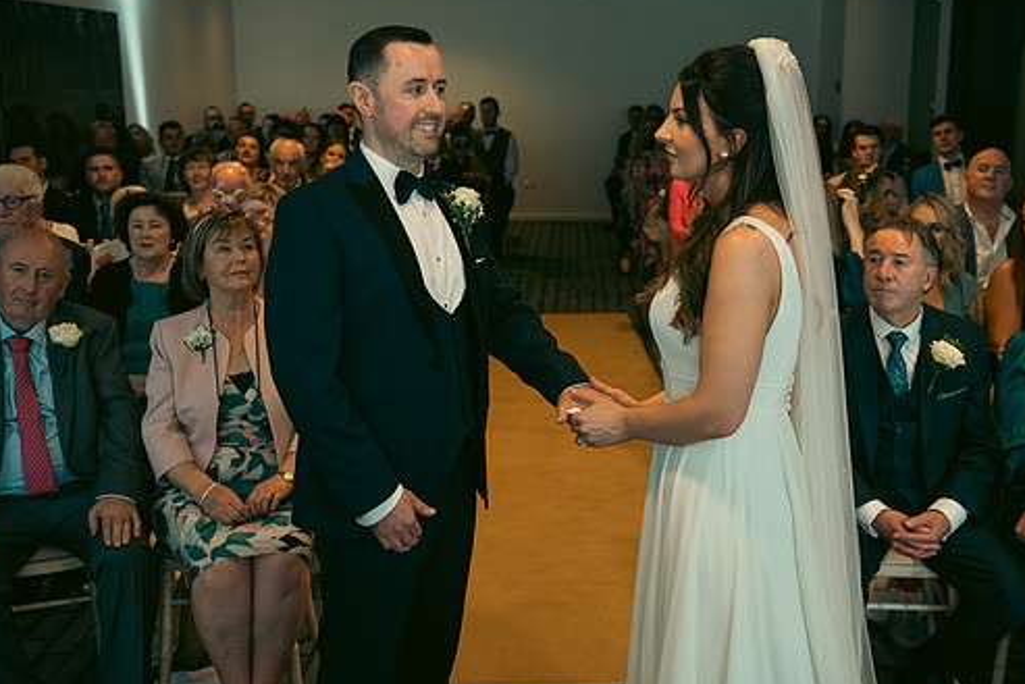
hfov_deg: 48.4
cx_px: 549
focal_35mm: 40
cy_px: 309
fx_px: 1139
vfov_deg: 33.4
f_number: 3.5
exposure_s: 1/160
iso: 1000
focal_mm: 34
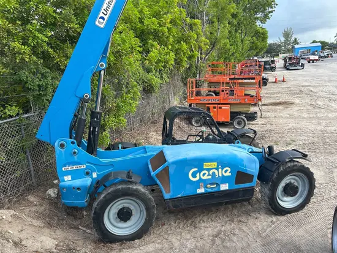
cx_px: 168
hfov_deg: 67.3
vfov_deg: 53.1
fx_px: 253
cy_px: 126
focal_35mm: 26
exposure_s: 1/244
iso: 40
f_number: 1.5
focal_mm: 5.7
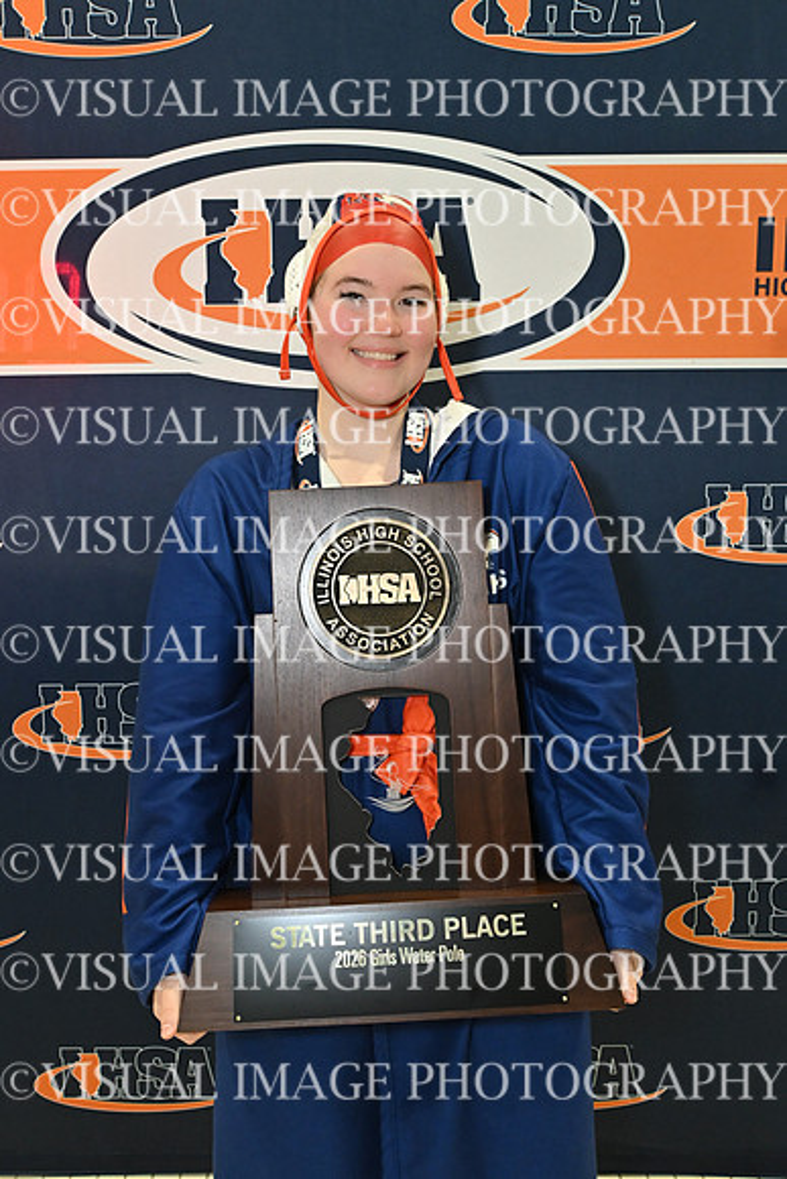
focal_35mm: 30
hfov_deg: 43.6
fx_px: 983
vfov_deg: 61.9
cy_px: 590
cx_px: 394
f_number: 8
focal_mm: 20
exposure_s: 1/125
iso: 2000
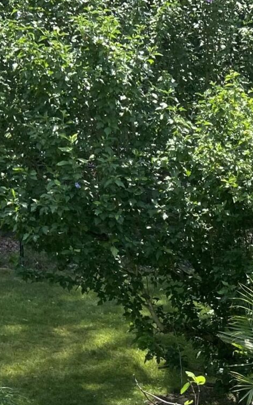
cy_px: 422
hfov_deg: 12.8
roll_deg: -2.4
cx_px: 449
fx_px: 1027
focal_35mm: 93
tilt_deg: -7.8
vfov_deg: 21.4
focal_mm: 4.25
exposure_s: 1/778
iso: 32
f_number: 1.8
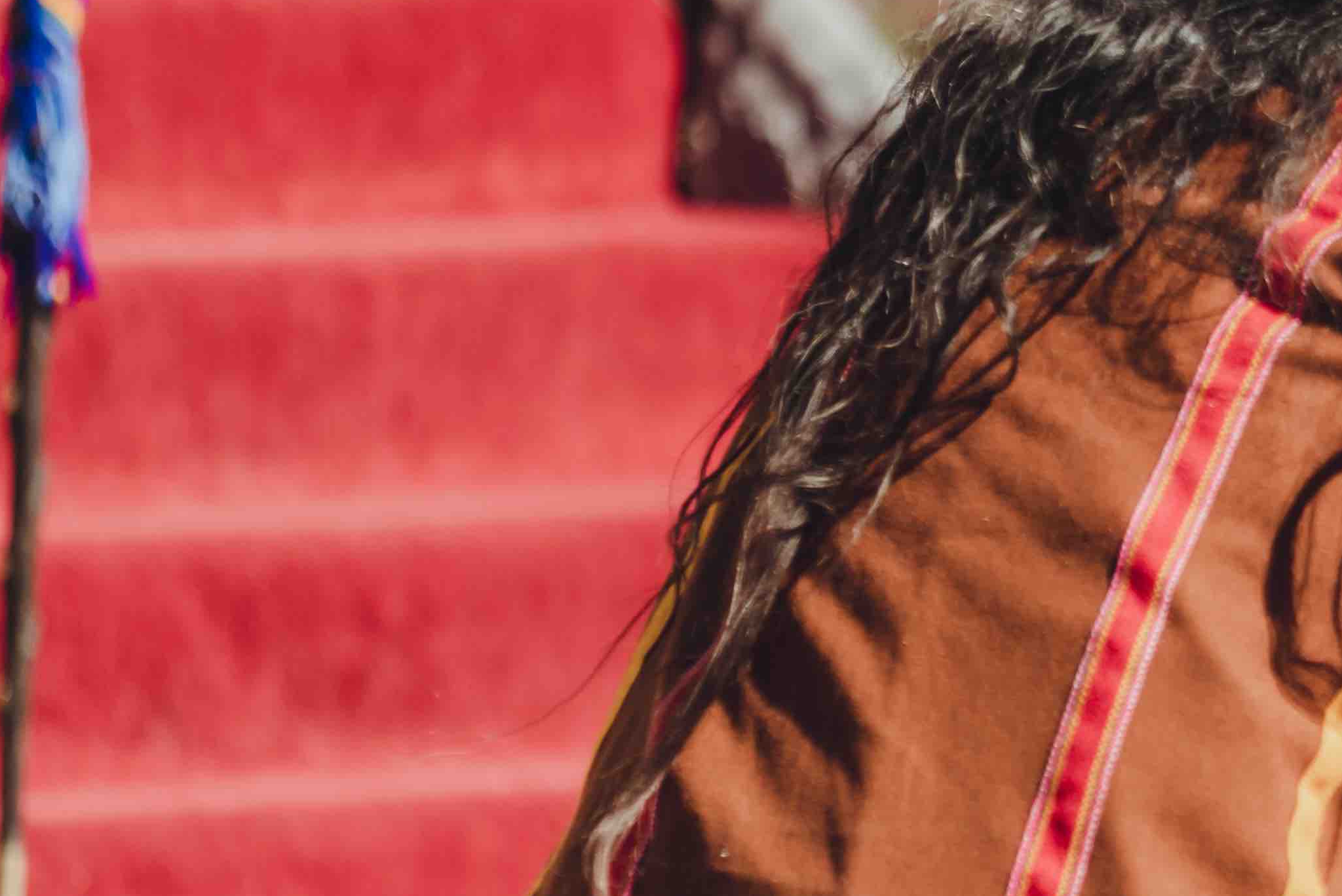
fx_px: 20099
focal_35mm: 539
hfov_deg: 3.8
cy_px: 532
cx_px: 2122
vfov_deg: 2.6
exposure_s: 1/2000
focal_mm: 150
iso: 160
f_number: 3
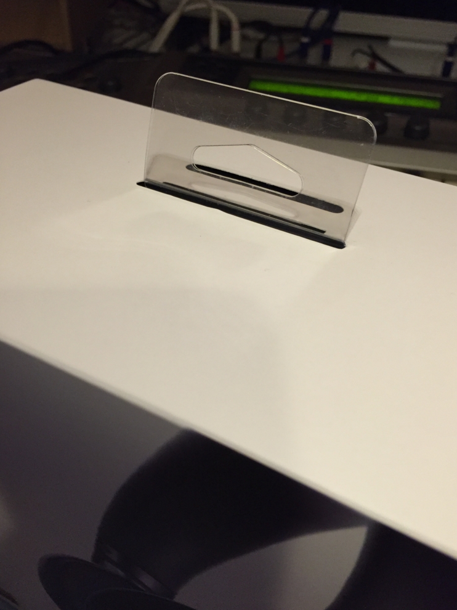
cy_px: 295
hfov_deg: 46.8
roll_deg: -2.7
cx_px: 235
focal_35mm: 30
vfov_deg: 60.0
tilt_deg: -37.0
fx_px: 528
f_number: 2.2
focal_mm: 4.15
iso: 160
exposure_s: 1/30
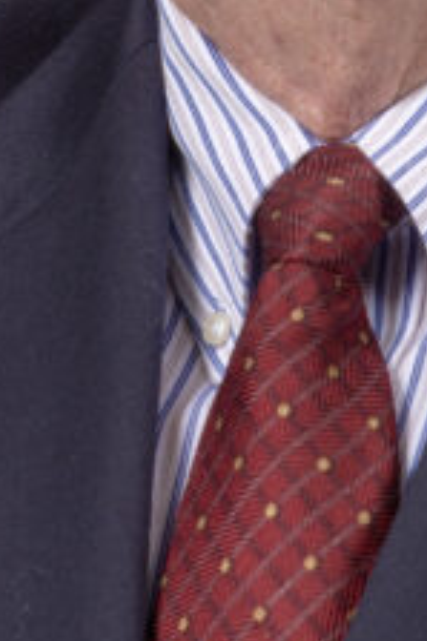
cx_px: 320
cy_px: -49
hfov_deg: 1.7
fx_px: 14201
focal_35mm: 797
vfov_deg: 2.6
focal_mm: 116
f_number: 9
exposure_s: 1/125
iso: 100
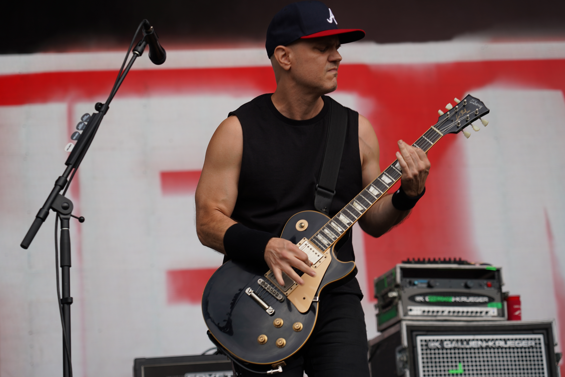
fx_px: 1648
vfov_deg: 13.0
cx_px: 282
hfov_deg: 19.5
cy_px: 188
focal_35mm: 105
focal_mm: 105
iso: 100
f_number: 4.5
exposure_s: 1/250
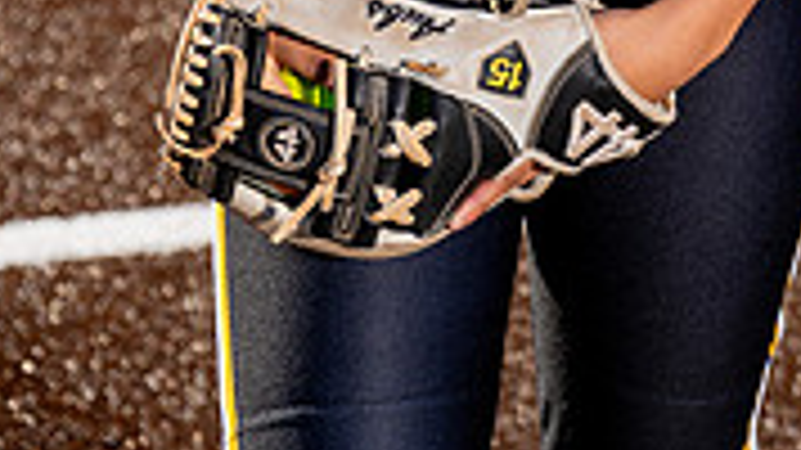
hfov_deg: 14.9
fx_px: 3036
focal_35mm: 143
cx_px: 644
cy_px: -526
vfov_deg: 8.0
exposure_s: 1/1000
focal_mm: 54
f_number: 4
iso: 100
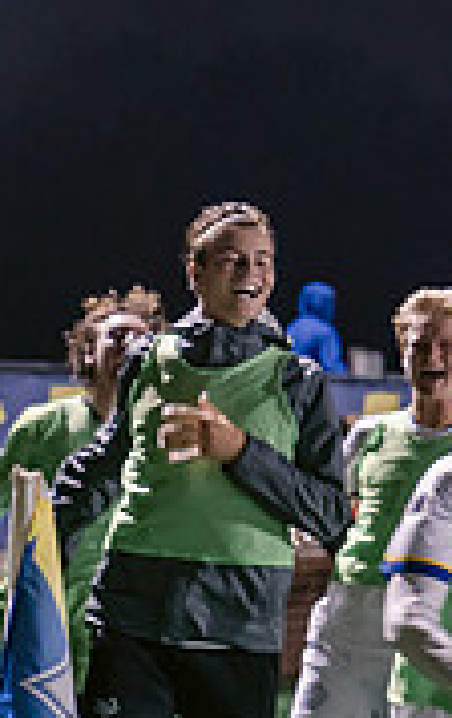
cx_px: 1166
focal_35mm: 232
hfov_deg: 5.5
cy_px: 615
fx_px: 4551
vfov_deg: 9.0
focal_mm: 70
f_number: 3.5
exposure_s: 1/125
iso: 2500
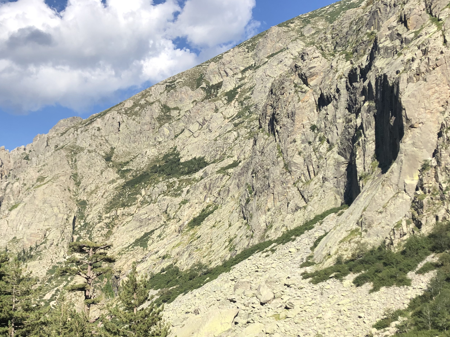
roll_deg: +1.2
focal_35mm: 45
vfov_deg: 31.5
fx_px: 585
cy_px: 264
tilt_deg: +0.9
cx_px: 145
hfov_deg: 41.5
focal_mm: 4
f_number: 1.8
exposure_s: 1/1779
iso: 20
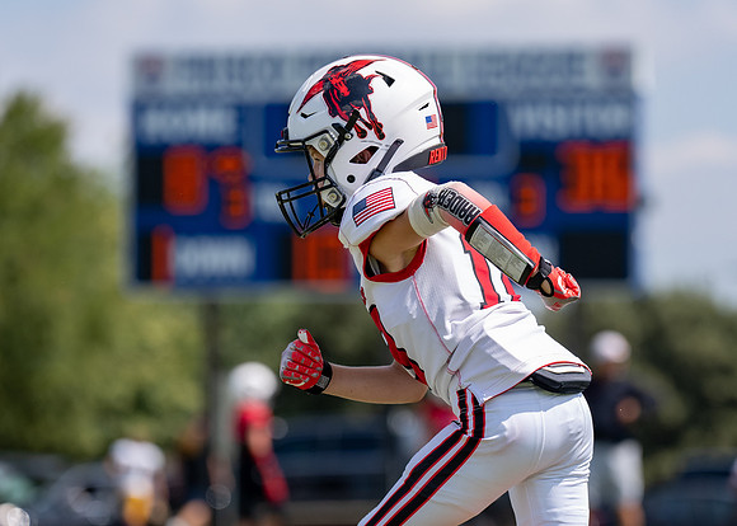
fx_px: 6372
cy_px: 297
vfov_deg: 4.7
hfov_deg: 6.6
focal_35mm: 304
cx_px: 375
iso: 200
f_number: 2.8
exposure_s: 1/3200
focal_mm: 154
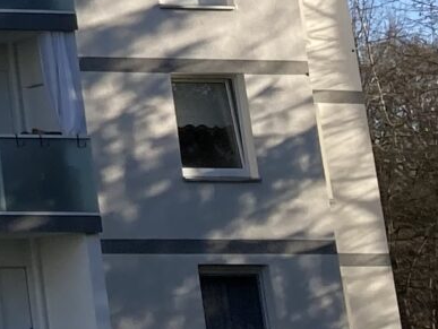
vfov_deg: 7.8
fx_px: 2343
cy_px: -271
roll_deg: -0.1
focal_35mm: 185
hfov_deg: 8.9
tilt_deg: +16.4
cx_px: -819
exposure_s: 1/1350
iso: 20
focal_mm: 3.99
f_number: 1.8
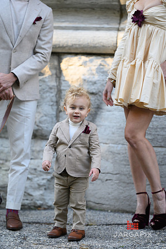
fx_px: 1040
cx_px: 83
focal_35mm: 150
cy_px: 124
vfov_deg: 13.7
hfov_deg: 9.1
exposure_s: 1/1250
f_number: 3.2
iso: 1600
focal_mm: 150
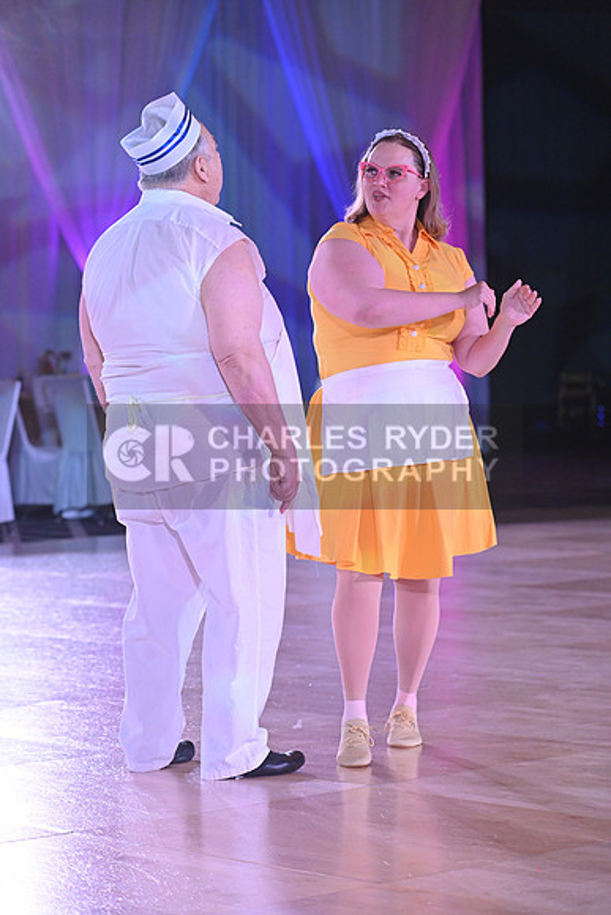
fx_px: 2799
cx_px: 306
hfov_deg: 12.5
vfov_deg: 18.6
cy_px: 458
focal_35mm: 110
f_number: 4.5
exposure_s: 1/400
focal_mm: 110
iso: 2000
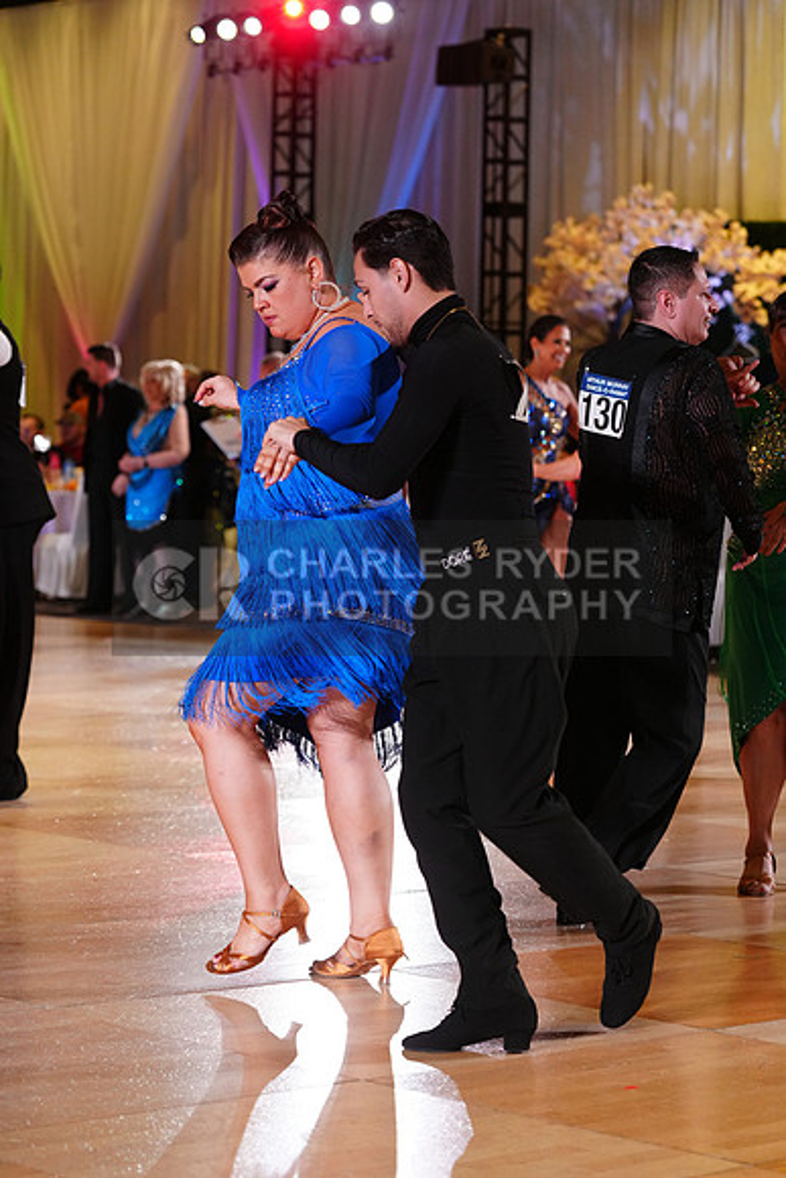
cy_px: 589
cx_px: 393
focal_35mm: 99
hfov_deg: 13.8
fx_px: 3240
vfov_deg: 20.6
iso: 2500
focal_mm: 99
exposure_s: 1/400
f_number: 4
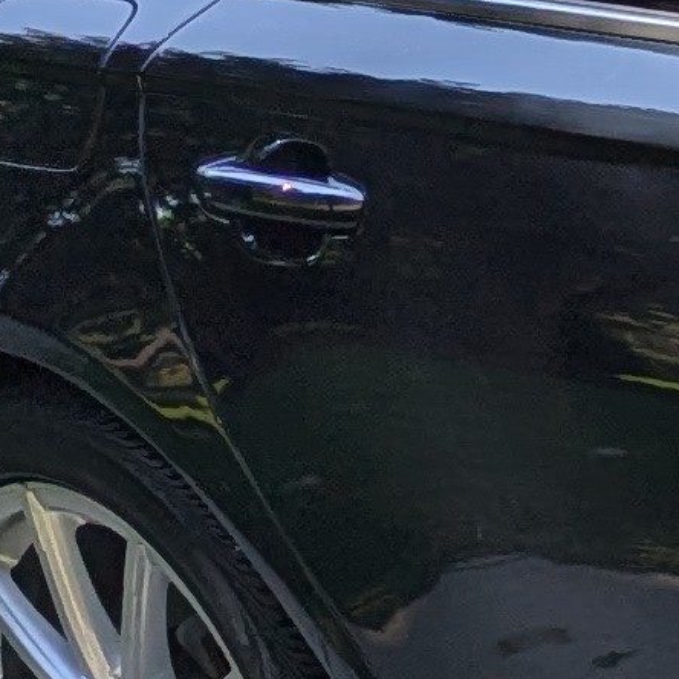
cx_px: 2624
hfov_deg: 7.0
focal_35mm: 195
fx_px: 4327
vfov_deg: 8.9
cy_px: 754
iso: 39
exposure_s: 1/770
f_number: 1.85
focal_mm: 6.81
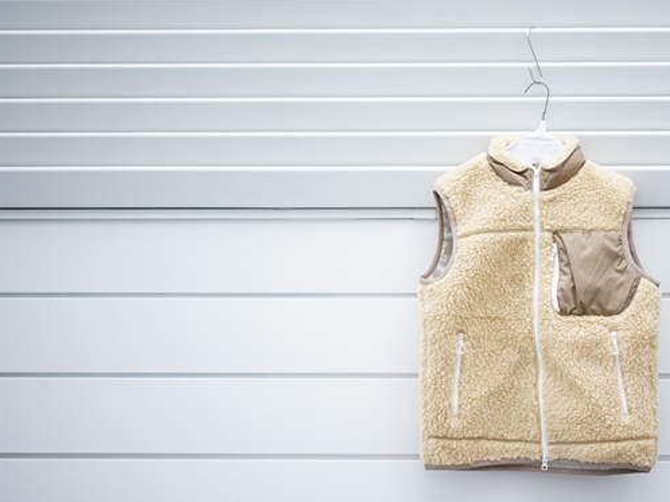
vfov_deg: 17.4
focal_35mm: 85
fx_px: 1644
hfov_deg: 22.8
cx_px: 488
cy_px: 250
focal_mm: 55
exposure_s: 1/320
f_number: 1.8
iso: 100
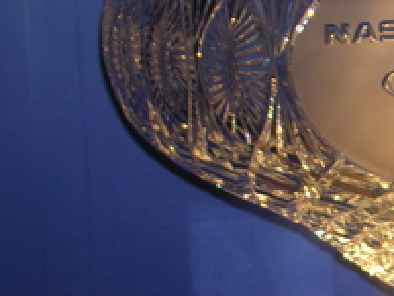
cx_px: 443
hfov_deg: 8.1
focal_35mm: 242
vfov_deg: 6.1
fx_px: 2756
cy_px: 300
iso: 50
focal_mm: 11.5
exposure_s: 1/33.1
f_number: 3.9
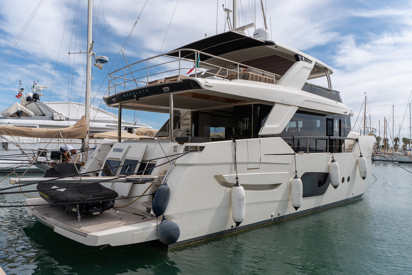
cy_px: 138
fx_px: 312
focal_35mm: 27
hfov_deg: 66.9
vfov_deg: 47.7
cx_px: 206
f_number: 4
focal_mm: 25
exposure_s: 1/800
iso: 80
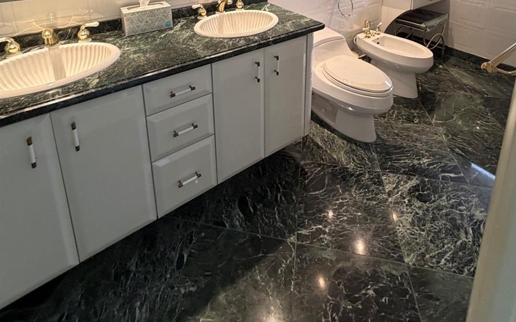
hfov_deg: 85.1
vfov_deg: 48.0
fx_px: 281
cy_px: -8
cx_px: 260
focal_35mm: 20
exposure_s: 1/120
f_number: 2.2
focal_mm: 2.22
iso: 320
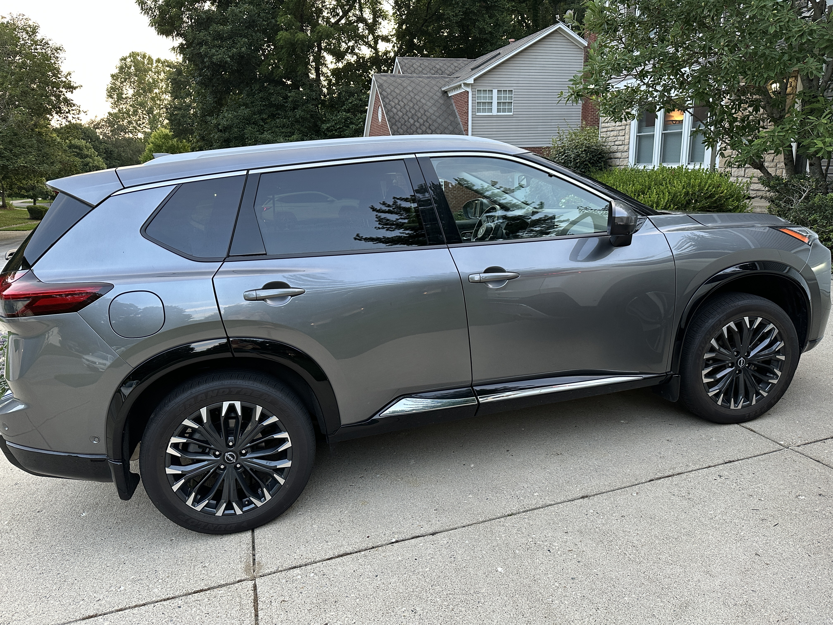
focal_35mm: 24
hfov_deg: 71.6
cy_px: 312
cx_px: 416
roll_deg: +1.1
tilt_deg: -13.0
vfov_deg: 56.8
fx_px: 578
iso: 200
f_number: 1.78
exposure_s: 1/121
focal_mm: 6.86
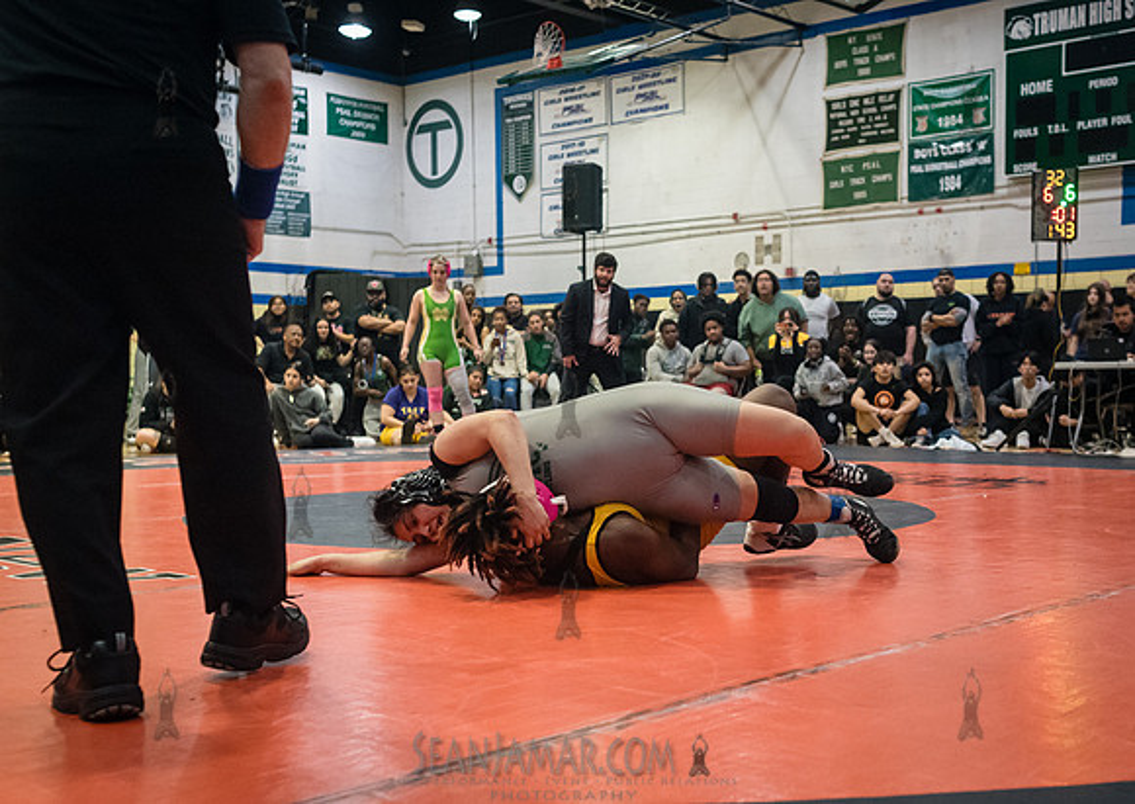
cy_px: 457
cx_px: 685
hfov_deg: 44.6
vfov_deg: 32.6
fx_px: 1375
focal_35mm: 43
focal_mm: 35
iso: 6400
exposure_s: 1/400
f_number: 3.5
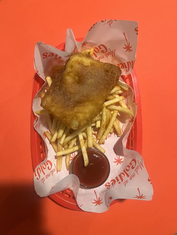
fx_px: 177
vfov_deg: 67.3
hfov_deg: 53.1
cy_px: 118
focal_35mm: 26
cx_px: 88
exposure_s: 1/50
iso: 80
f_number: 1.5
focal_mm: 5.7
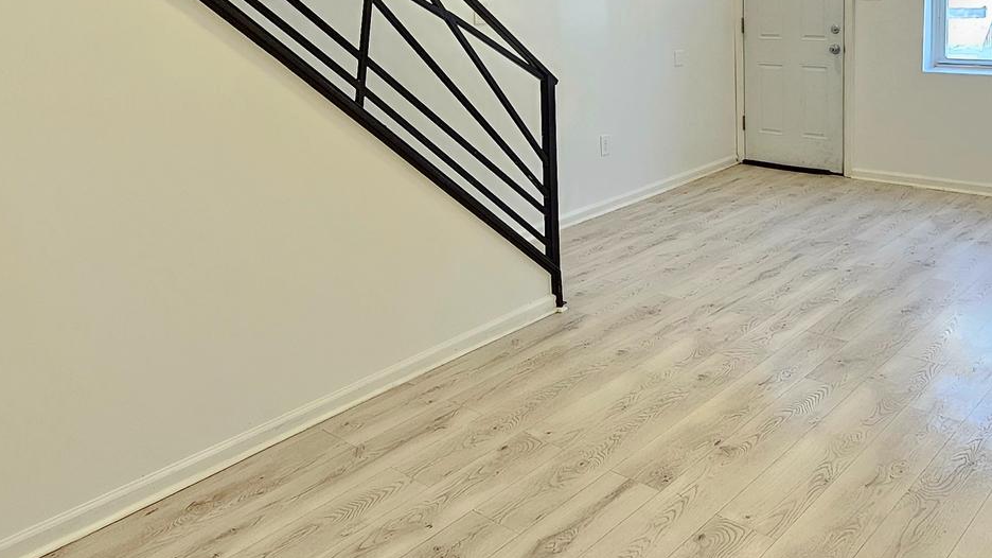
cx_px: 621
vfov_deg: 36.4
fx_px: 815
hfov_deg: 61.8
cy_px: 110
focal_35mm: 31
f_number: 2.2
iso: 250
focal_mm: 2.2
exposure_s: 1/60
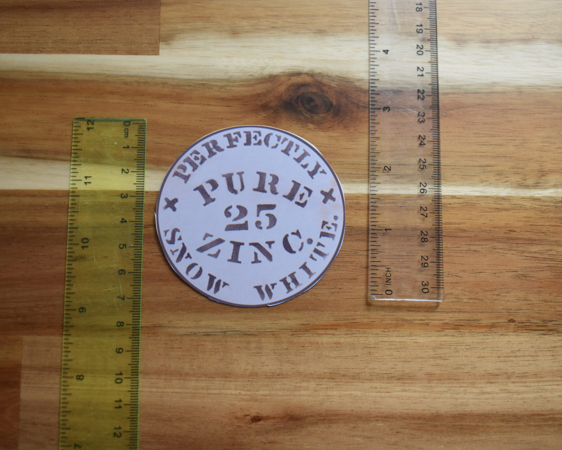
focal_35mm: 41
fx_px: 682
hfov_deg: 44.8
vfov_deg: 36.5
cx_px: 287
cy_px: 225
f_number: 4.5
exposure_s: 1/80
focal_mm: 24
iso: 400
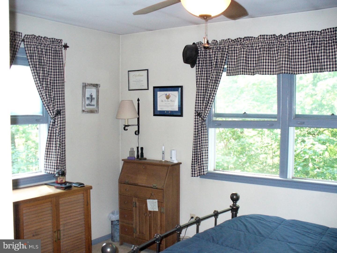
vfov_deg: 38.7
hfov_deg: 50.1
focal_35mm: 37
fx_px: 360
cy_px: 126
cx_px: 168
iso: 320
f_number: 2.8
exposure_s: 1/30
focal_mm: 6.1
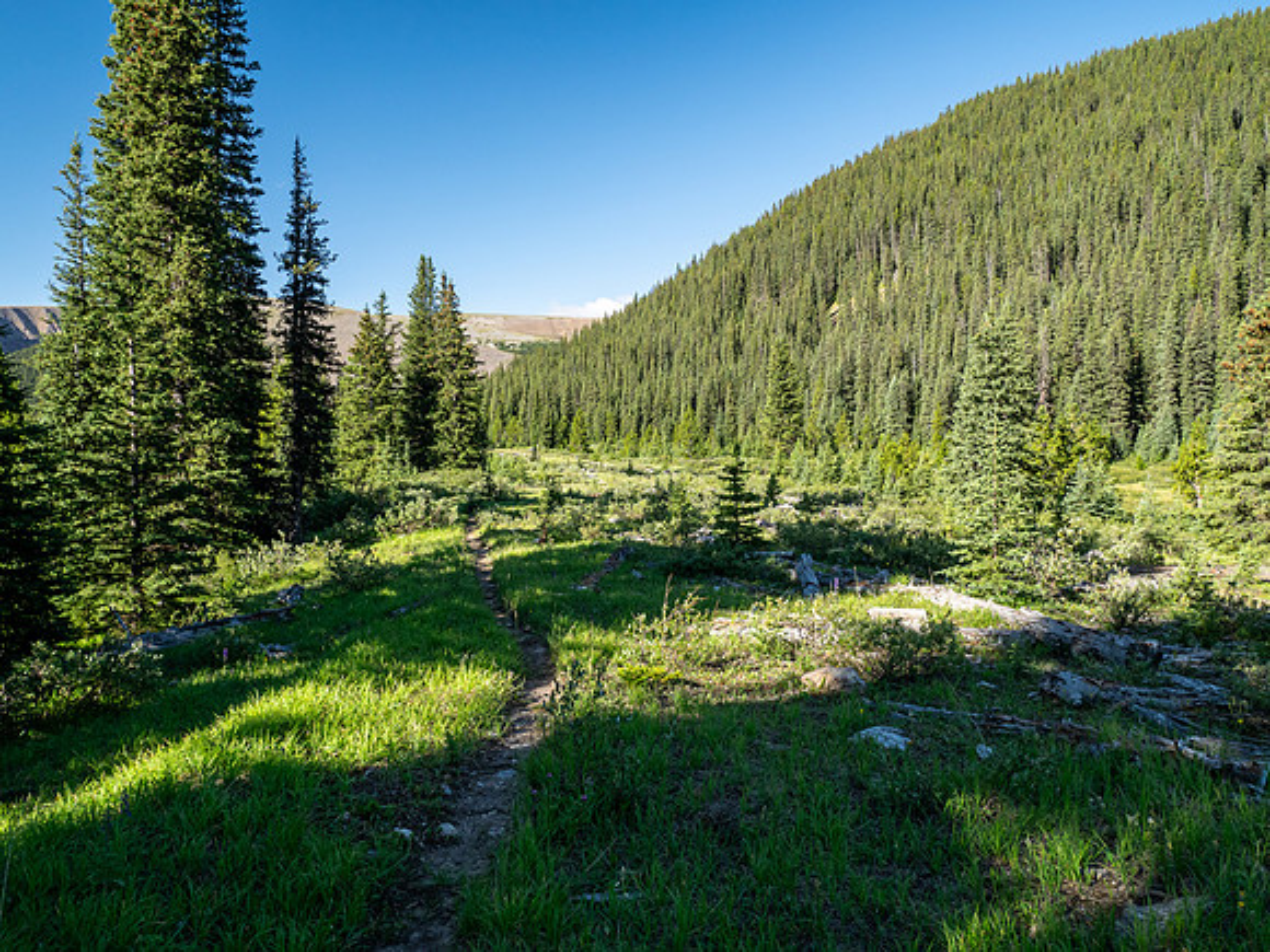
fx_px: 881
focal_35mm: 24
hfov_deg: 71.6
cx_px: 635
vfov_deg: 56.8
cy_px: 476
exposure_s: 1/60
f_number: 8
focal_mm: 12
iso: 200
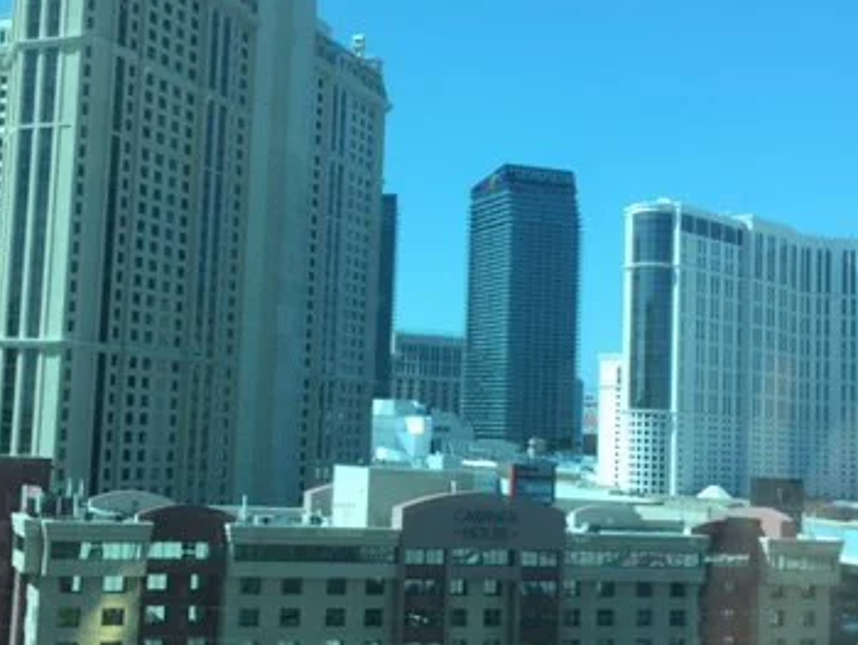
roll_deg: -3.4
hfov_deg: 35.8
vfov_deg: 27.6
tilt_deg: +5.5
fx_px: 1315
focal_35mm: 53
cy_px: 331
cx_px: 287
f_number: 2.2
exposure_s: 1/120
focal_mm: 4.15
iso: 32
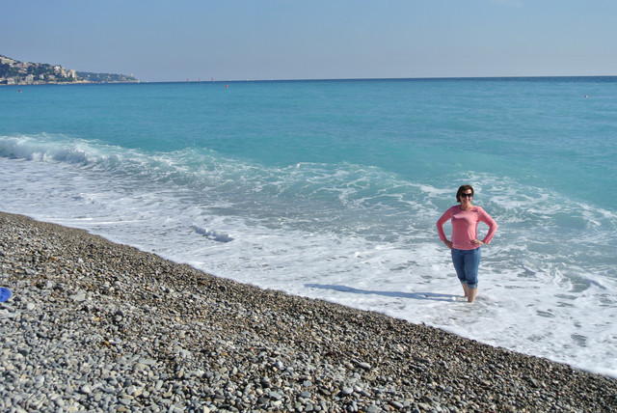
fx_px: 720
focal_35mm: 42
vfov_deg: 32.0
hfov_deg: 46.4
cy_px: 206
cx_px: 308
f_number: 5
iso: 100
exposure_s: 1/1000
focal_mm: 15.7
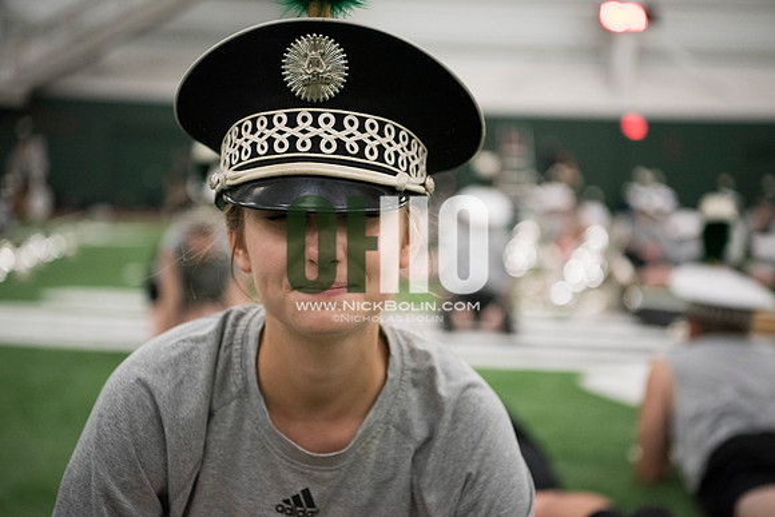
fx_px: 1507
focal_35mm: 70
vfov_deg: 19.5
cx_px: 388
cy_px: 258
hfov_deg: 28.8
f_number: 3.2
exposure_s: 1/320
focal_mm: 70
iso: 3200
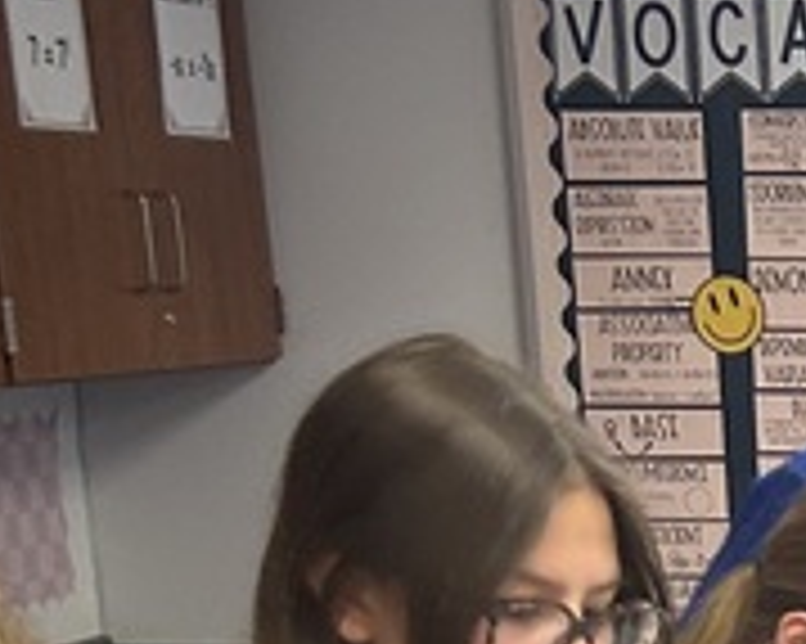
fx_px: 3457
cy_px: 1522
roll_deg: -0.3
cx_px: 1400
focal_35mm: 145
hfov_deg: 12.3
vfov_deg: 9.5
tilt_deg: -20.9
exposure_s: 1/120
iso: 125
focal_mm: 5.7
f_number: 1.5
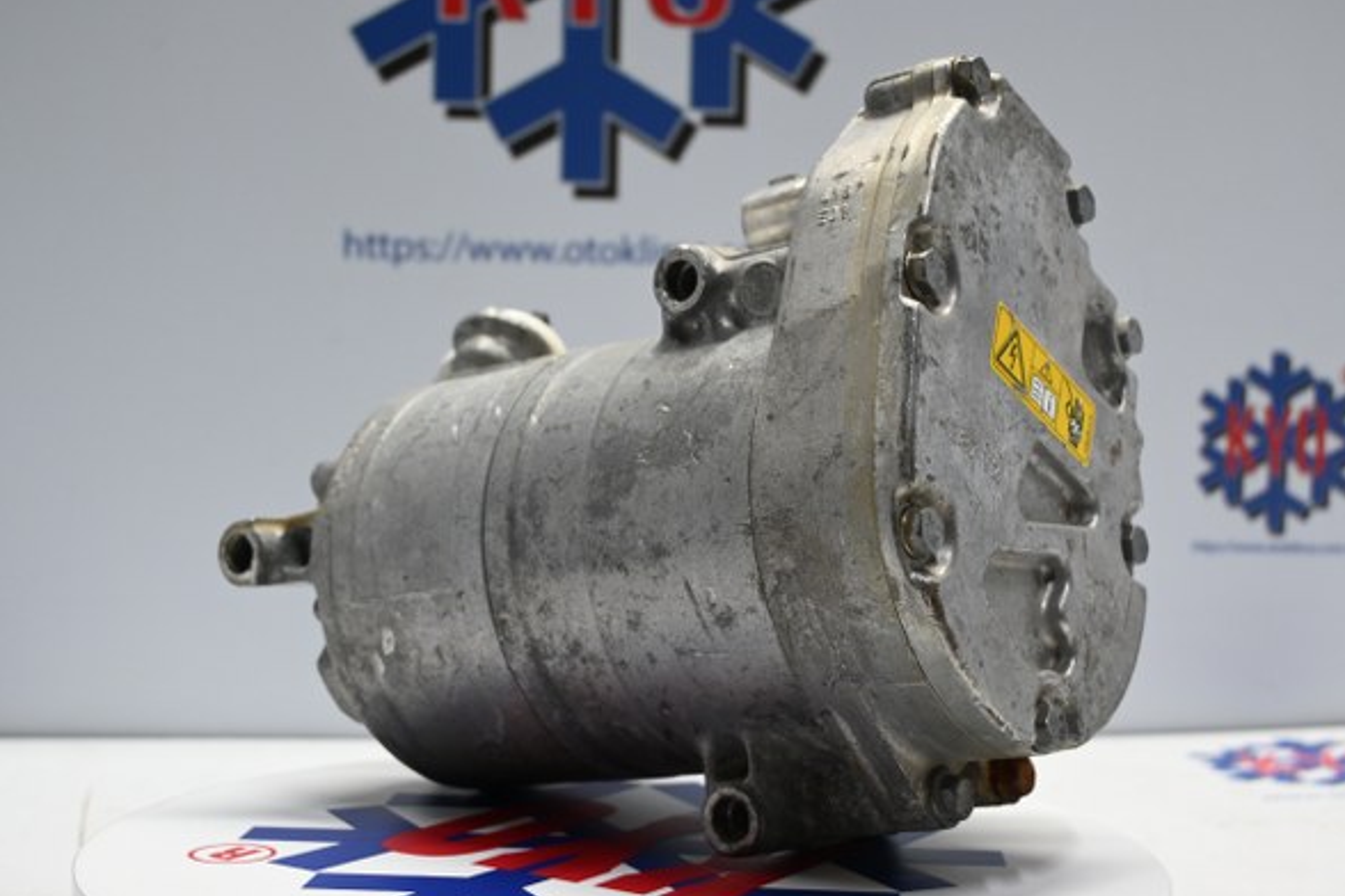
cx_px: 684
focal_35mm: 52
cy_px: 448
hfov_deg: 38.2
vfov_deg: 26.0
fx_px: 1943
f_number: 5
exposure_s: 1/50
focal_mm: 34
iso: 720
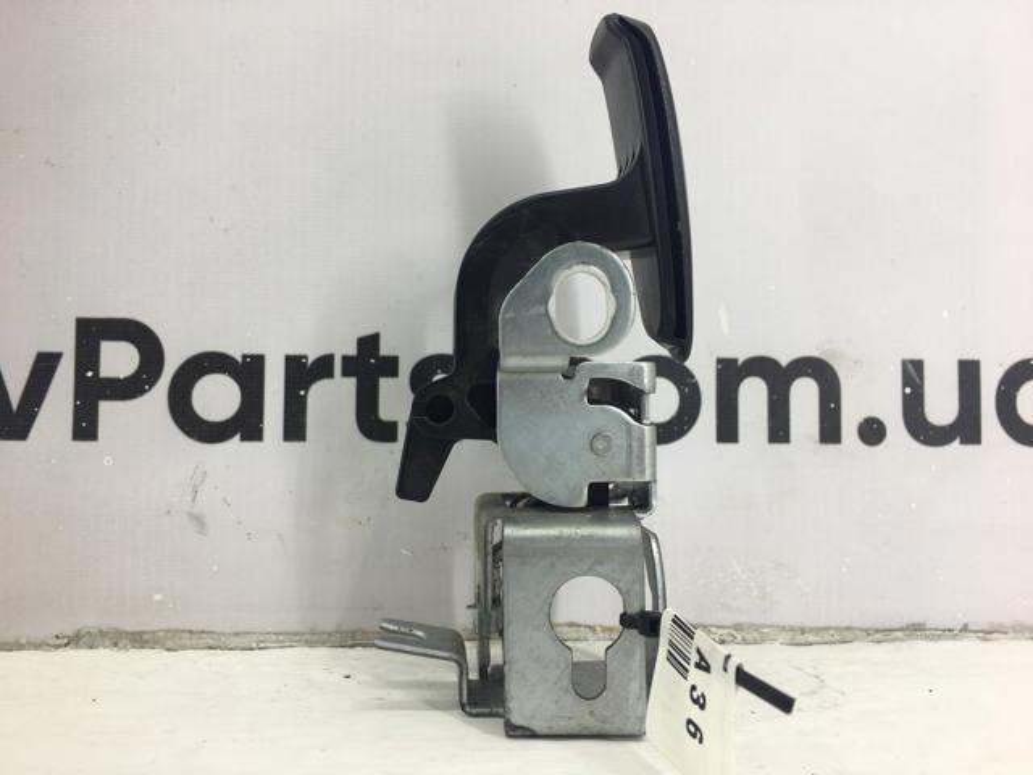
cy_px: 388
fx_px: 865
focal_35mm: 29
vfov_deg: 48.2
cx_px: 516
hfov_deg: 61.7
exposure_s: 1/50
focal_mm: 4.15
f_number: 2.2
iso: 25
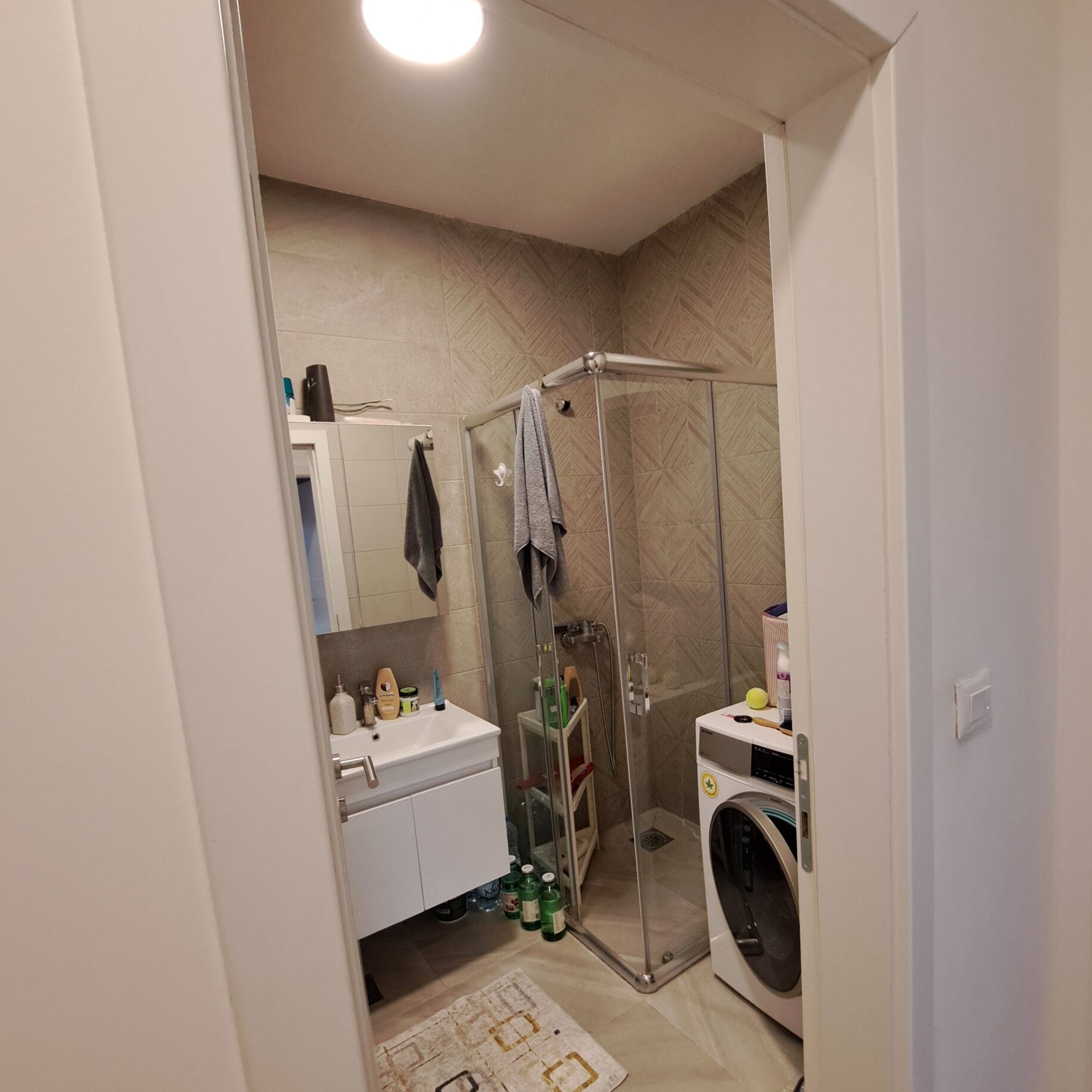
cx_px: 562
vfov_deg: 87.2
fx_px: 571
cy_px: 594
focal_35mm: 16
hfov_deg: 87.4
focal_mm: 1.74
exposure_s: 1/50
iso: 200
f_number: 2.2
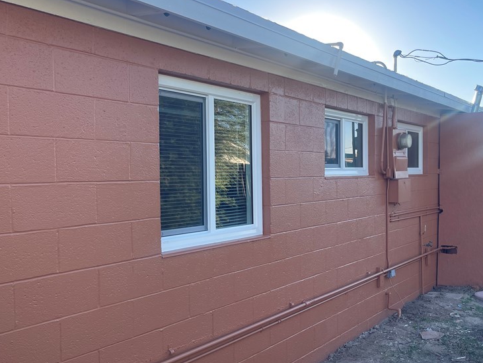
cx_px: 292
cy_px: 185
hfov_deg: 52.2
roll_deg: +0.3
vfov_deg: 40.7
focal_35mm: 35
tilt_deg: -2.1
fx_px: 489
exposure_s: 1/745
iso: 32
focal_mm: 5.1
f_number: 1.6
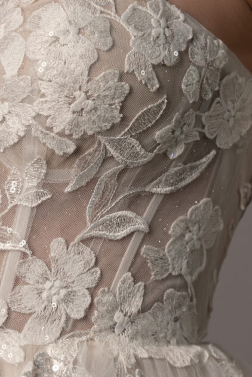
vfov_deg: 12.3
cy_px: 119
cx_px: 52
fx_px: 1751
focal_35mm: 167
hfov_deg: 8.2
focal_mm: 55
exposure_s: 1/3200
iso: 500
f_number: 2.8
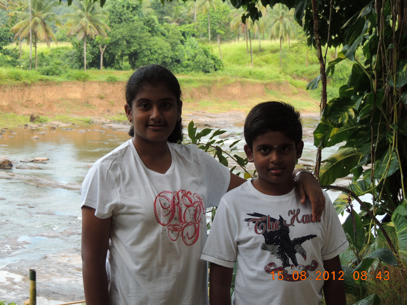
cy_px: 153
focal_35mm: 76
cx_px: 202
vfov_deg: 19.4
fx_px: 894
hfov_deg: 25.7
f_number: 3.9
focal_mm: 13.3
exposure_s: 1/100
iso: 100
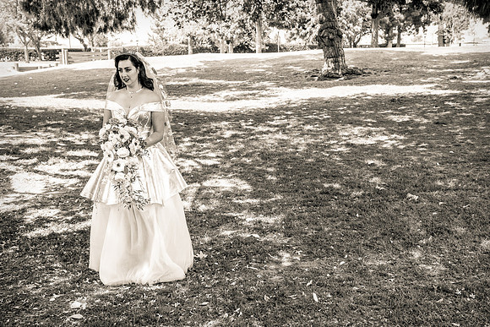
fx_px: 562
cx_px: 260
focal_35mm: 41
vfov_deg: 32.4
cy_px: 154
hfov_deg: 47.1
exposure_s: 1/2000
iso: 1250
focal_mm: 39
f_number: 5.6
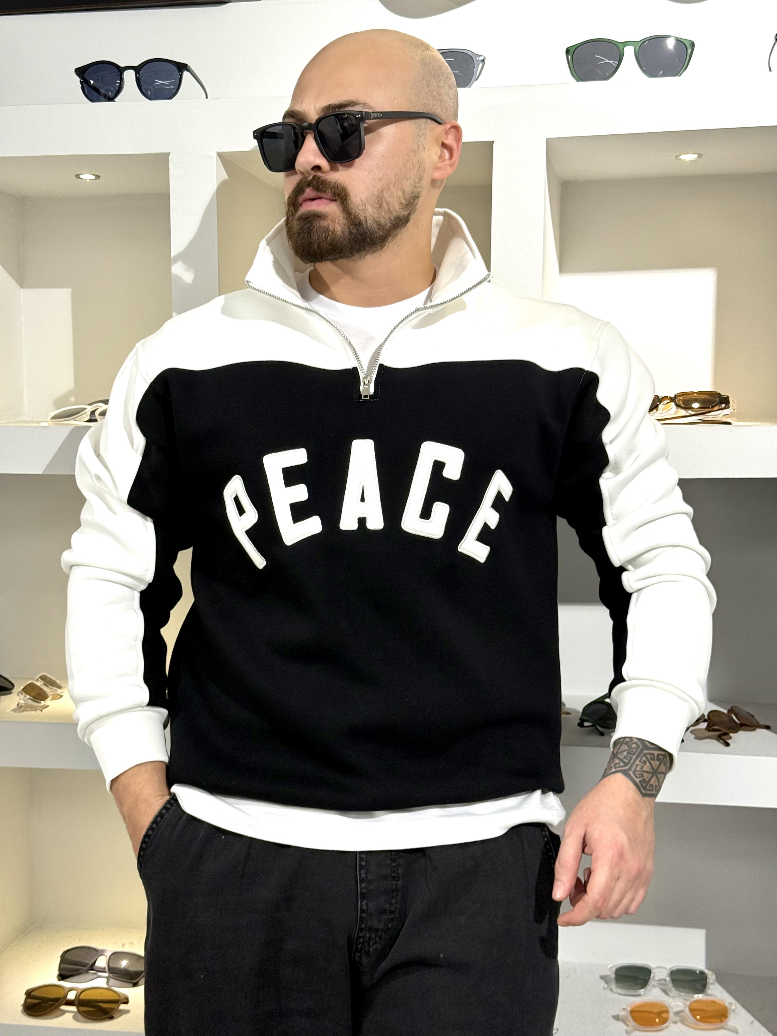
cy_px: 518
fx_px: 1437
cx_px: 388
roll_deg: +0.2
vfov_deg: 39.7
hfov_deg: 30.3
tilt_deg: -4.2
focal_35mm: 48
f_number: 1.78
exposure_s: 1/100
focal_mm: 6.76
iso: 80
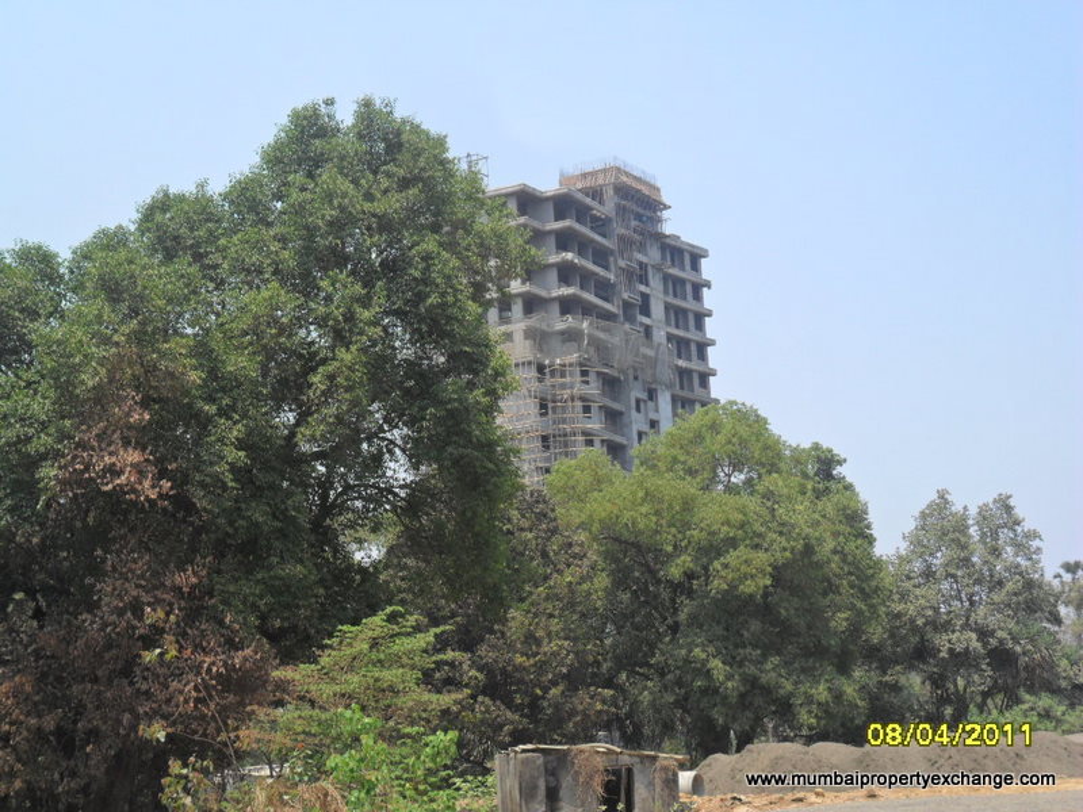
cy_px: 406
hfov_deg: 30.7
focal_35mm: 63
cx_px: 542
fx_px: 1971
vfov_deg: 23.3
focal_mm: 11.2
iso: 100
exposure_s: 1/350
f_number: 5.6
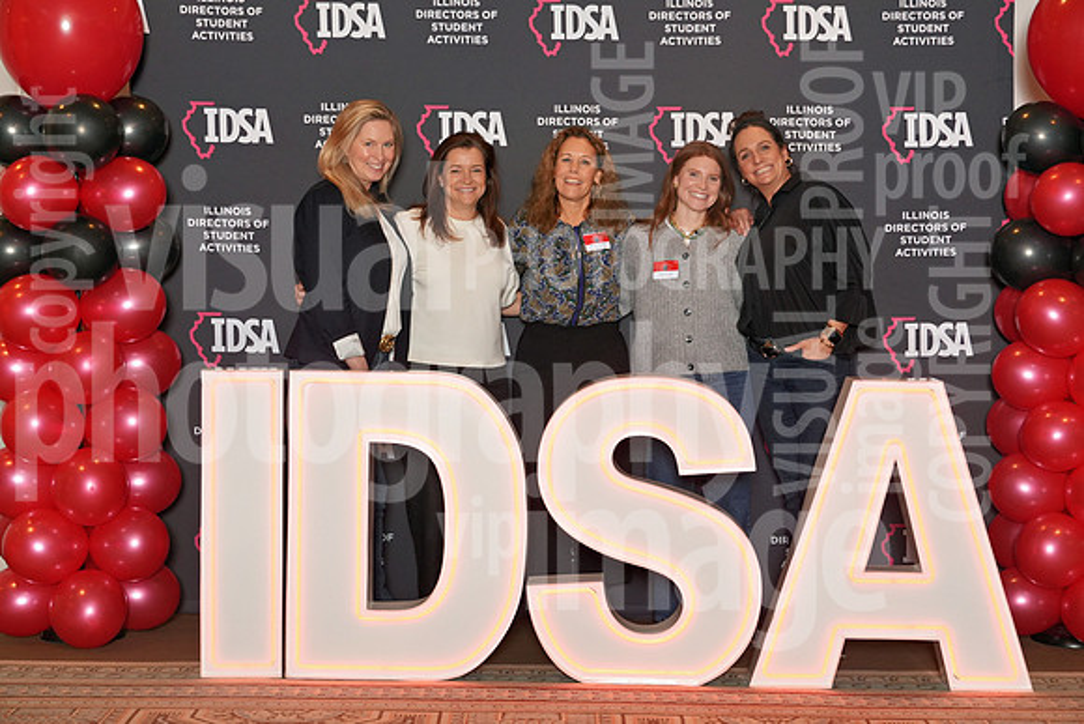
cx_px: 542
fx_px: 1988
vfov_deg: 20.6
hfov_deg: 30.5
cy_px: 362
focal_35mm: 66
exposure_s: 1/80
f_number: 7.1
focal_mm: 44
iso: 1000
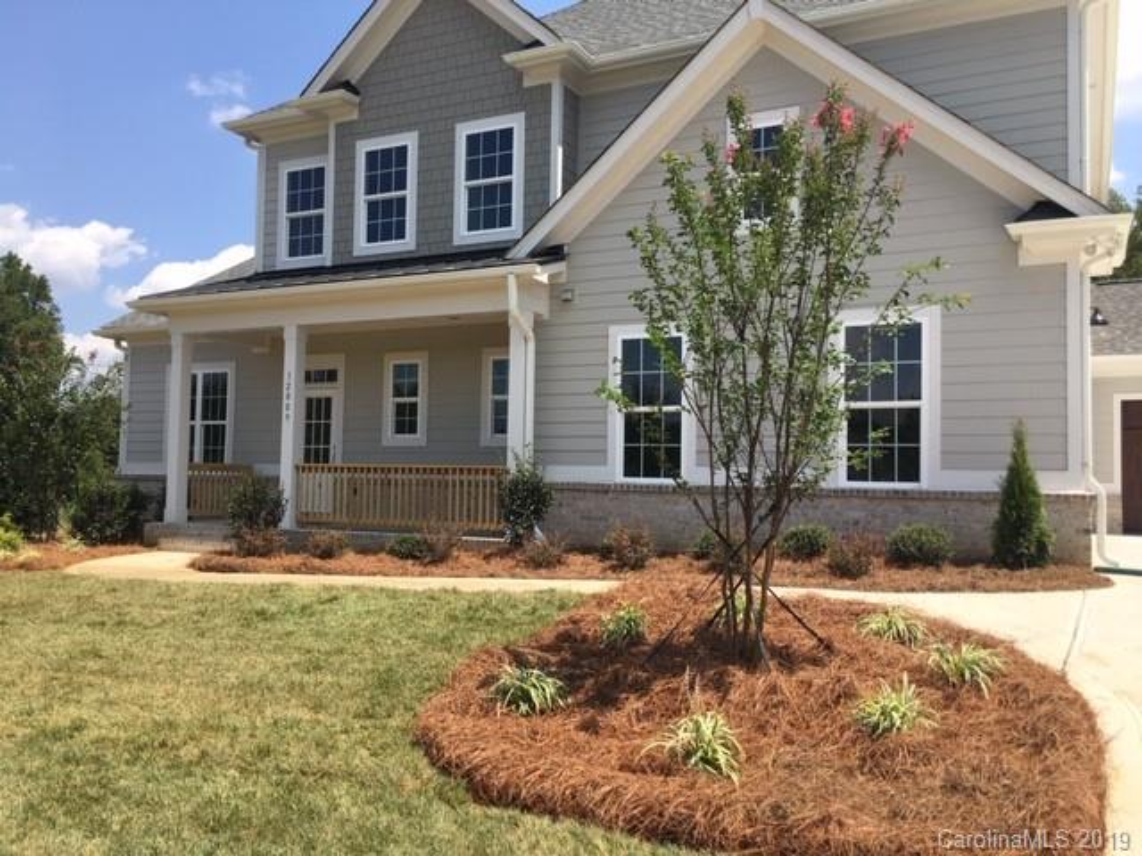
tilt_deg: +2.2
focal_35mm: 29
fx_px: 957
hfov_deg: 61.7
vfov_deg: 48.2
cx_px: 571
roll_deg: -1.4
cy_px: 428
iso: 25
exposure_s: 1/1350
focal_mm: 4.15
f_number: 2.2
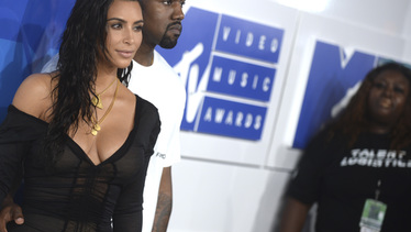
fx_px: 1854
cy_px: 112
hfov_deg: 12.6
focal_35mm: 170
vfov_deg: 7.2
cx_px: 168
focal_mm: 135
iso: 640
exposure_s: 1/320
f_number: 3.2
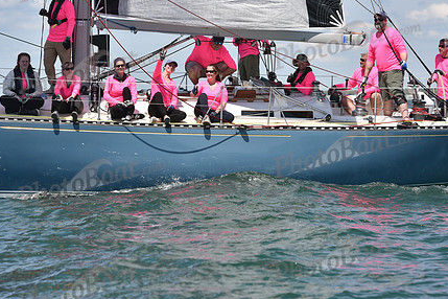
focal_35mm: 203
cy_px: 111
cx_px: 220
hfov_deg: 10.1
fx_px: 2526
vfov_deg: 6.8
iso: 320
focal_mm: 150
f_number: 5.6
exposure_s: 1/800
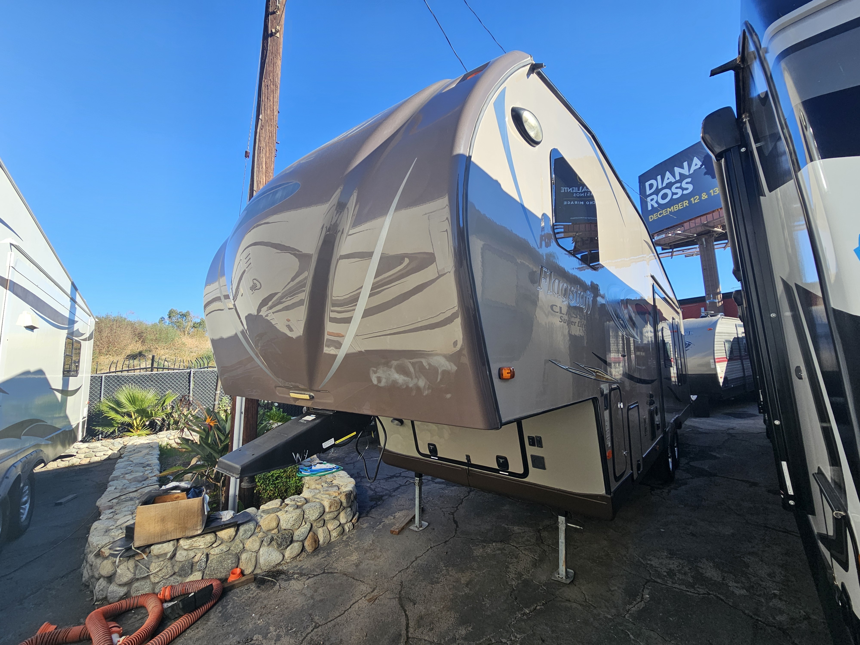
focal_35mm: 13
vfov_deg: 89.9
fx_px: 323
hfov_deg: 106.2
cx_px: 430
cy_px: 322
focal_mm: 2.2
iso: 50
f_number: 2.2
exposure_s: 1/900
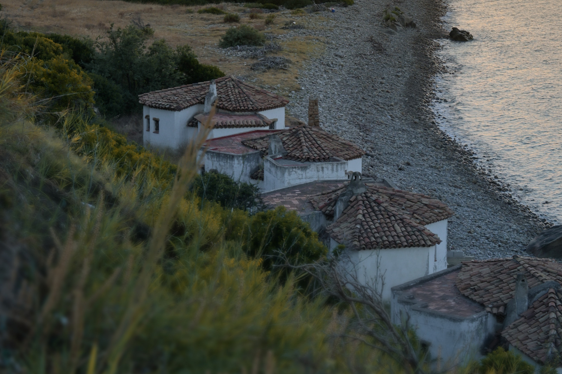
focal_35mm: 113
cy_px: 26
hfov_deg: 18.1
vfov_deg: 12.0
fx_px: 1764
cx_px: 281
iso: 100
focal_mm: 50
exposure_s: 1/15
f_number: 9
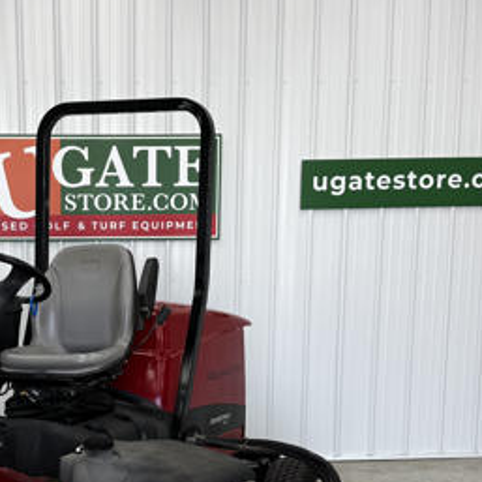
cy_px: 398
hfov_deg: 25.7
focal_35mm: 66
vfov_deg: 25.6
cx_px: 103
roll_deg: +0.2
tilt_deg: -12.0
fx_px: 1040
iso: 64
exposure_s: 1/255
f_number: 1.78
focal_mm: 6.76
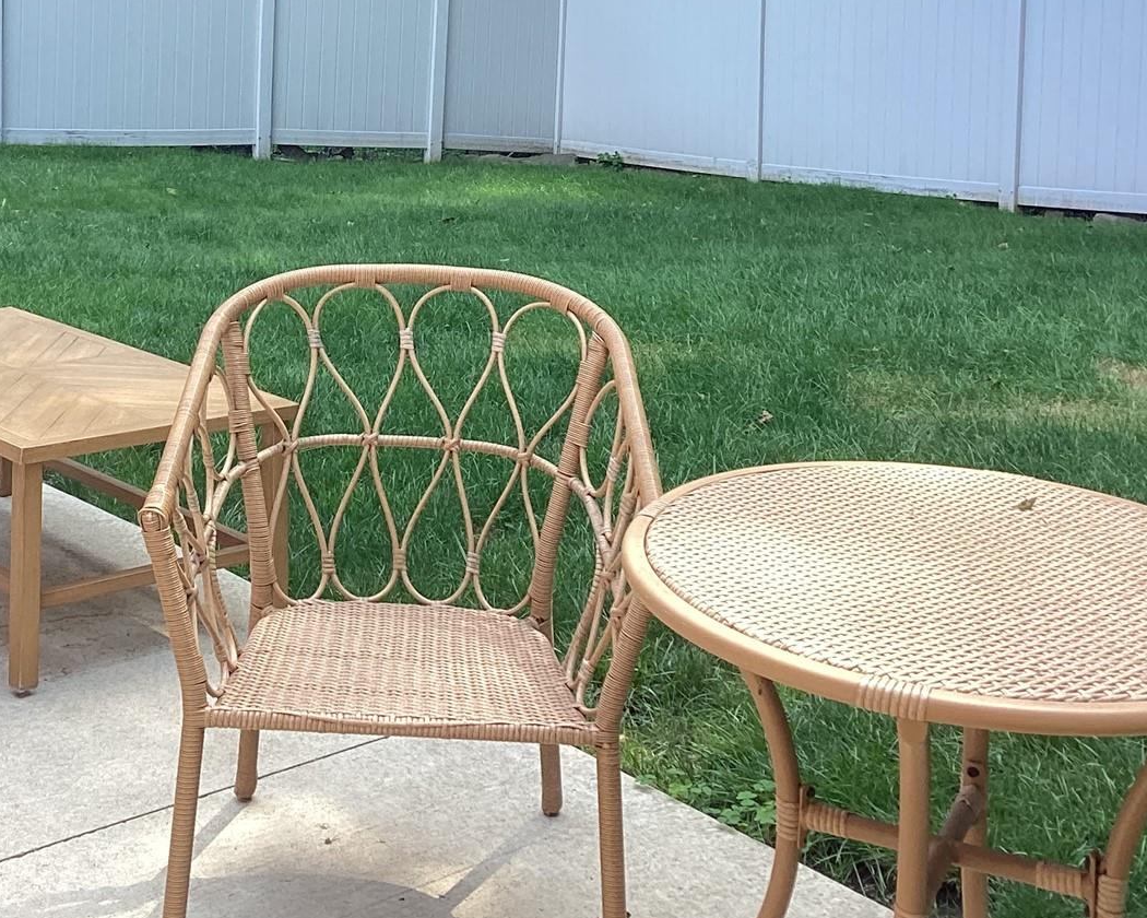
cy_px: 113
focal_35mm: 59
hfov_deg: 31.6
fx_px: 2003
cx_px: 343
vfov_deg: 25.1
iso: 40
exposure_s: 1/120
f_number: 2.4
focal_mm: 3.3
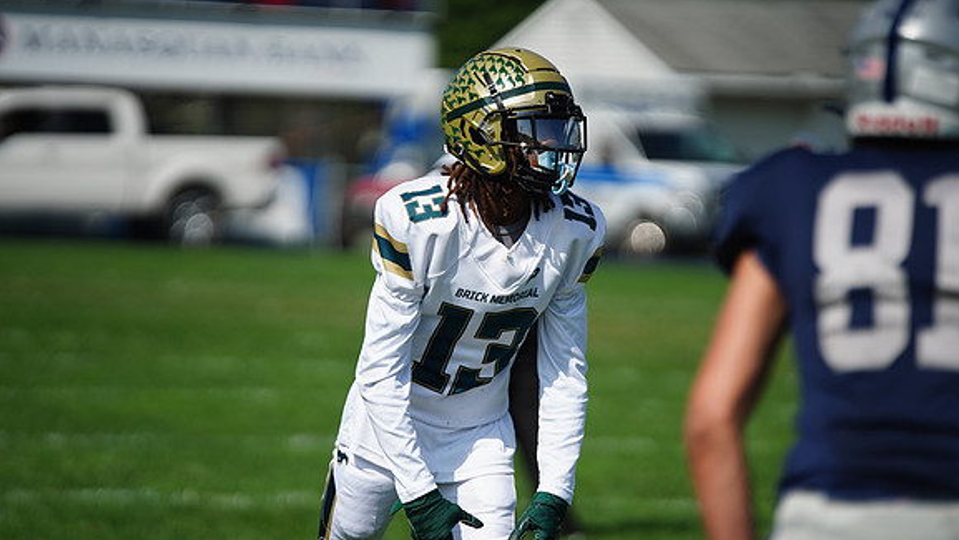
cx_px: 480
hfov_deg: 6.8
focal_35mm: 316
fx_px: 8038
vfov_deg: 3.8
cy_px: 270
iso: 400
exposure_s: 1/8000
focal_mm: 300
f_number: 2.8
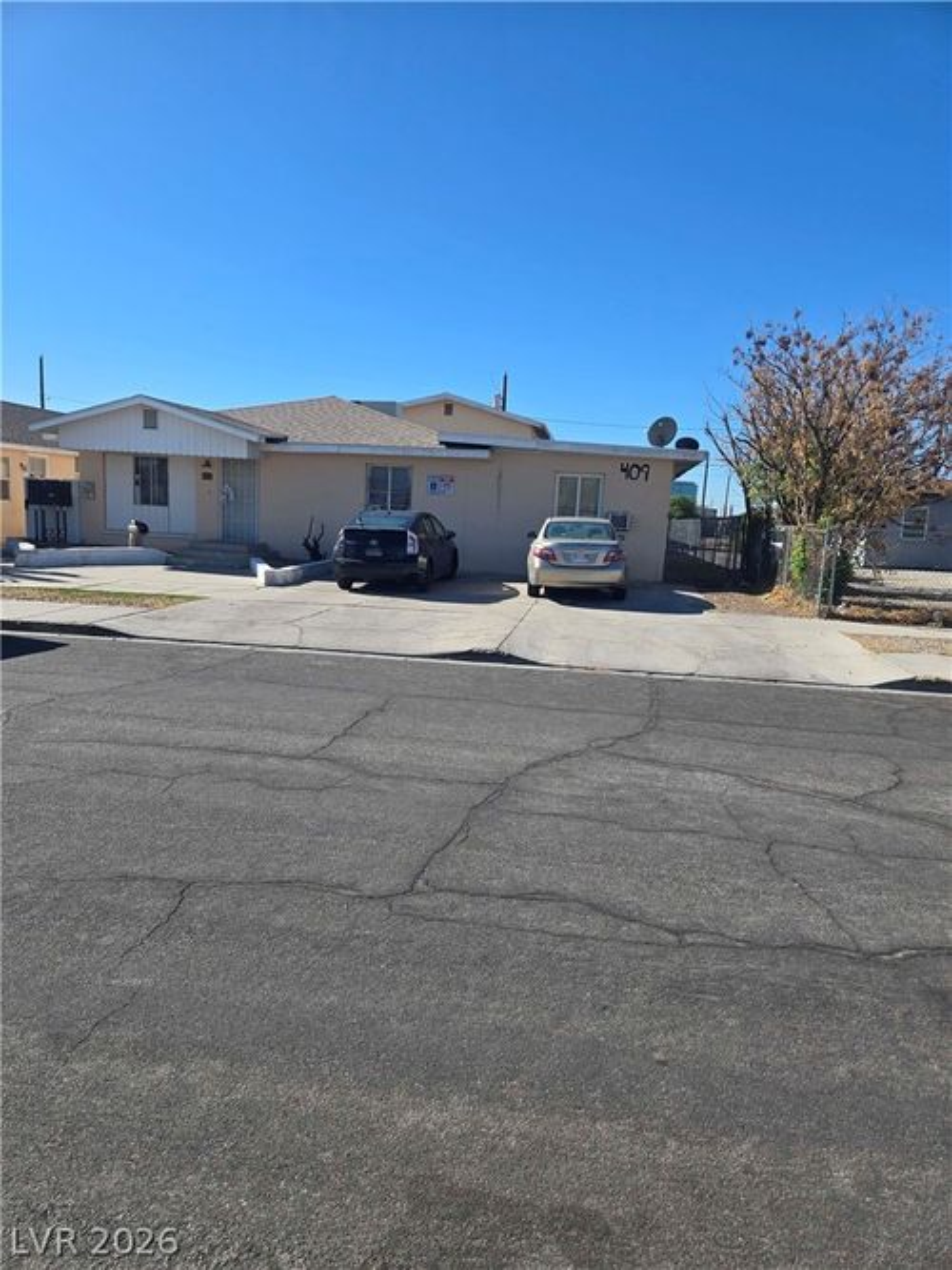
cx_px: 476
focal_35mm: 23
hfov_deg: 58.9
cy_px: 635
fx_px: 844
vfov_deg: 73.9
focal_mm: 5.4
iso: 25
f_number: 1.8
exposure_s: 1/1559
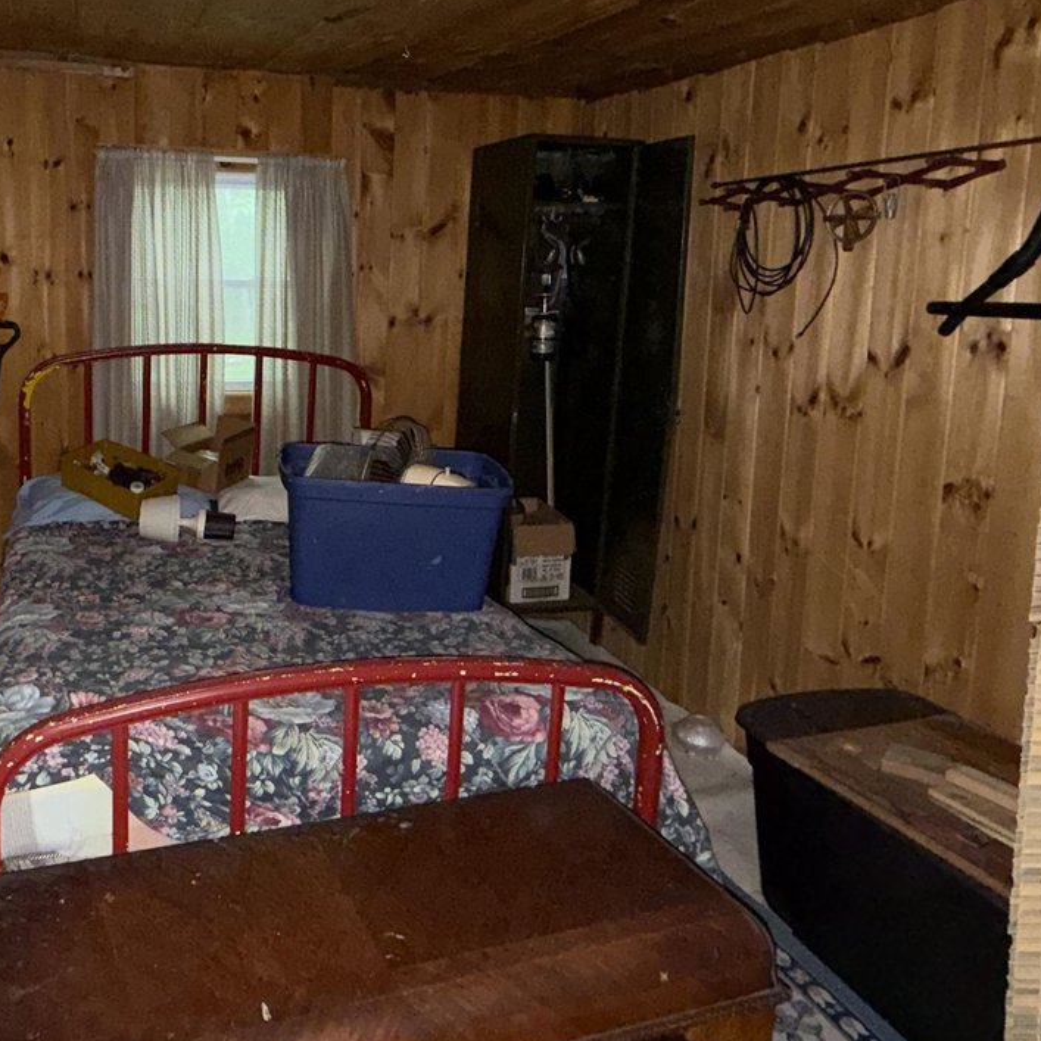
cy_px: 405
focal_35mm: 28
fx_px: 953
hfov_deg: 55.3
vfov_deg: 56.8
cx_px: 296
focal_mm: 2.22
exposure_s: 1/16
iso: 400
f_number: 2.2
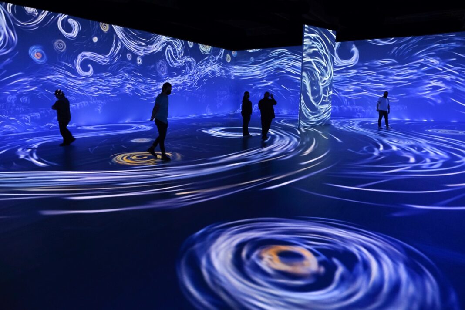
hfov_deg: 73.7
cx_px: 232
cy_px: 155
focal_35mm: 24
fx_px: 310
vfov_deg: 53.1
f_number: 3.2
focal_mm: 16
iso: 1600
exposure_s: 1/30
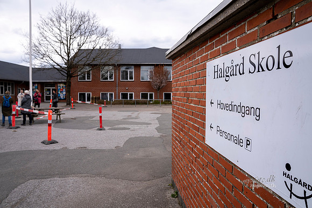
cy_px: 104
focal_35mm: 24
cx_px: 156
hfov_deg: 73.7
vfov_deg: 53.2
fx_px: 208
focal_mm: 24
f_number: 6.3
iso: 160
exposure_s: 1/320
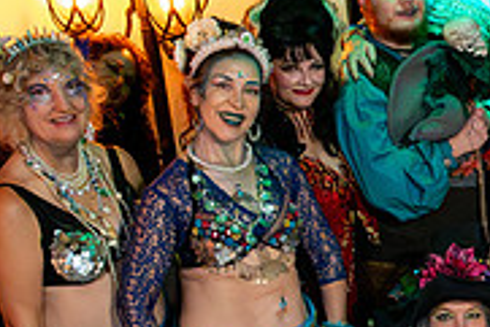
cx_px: 736
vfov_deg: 13.2
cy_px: 282
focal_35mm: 103
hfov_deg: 17.7
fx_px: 1403
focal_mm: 26
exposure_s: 1/200
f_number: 4
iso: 40000
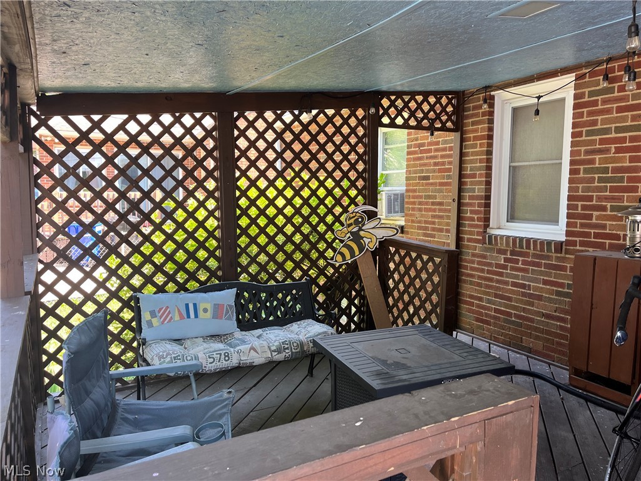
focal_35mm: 26
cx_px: 320
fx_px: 481
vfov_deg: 53.1
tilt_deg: -5.4
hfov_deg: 67.3
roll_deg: -0.5
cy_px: 240
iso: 50
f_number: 1.6
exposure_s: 1/122
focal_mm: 5.1
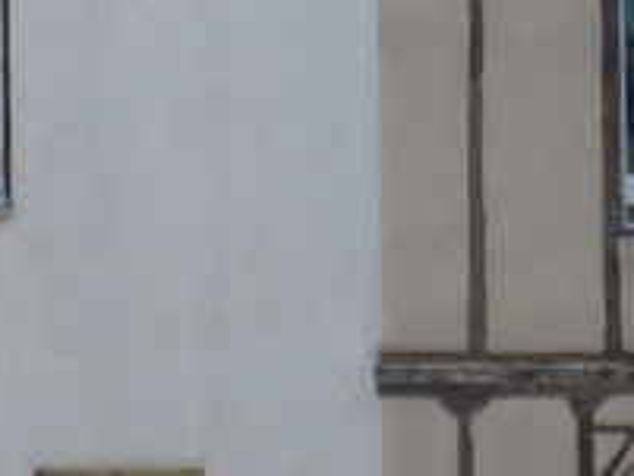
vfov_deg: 1.3
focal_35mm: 1170
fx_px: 21442
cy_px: 148
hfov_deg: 1.7
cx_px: 230
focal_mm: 24.1
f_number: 4.5
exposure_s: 1/250
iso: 80
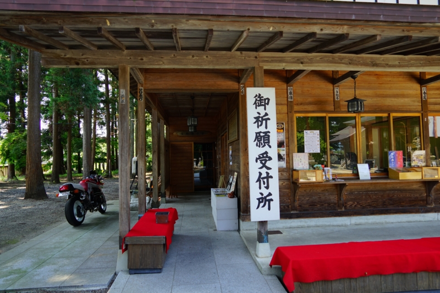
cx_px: 220
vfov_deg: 53.2
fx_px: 293
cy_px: 146
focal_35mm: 24
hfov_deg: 73.7
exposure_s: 1/60
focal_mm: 24
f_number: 4.5
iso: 100
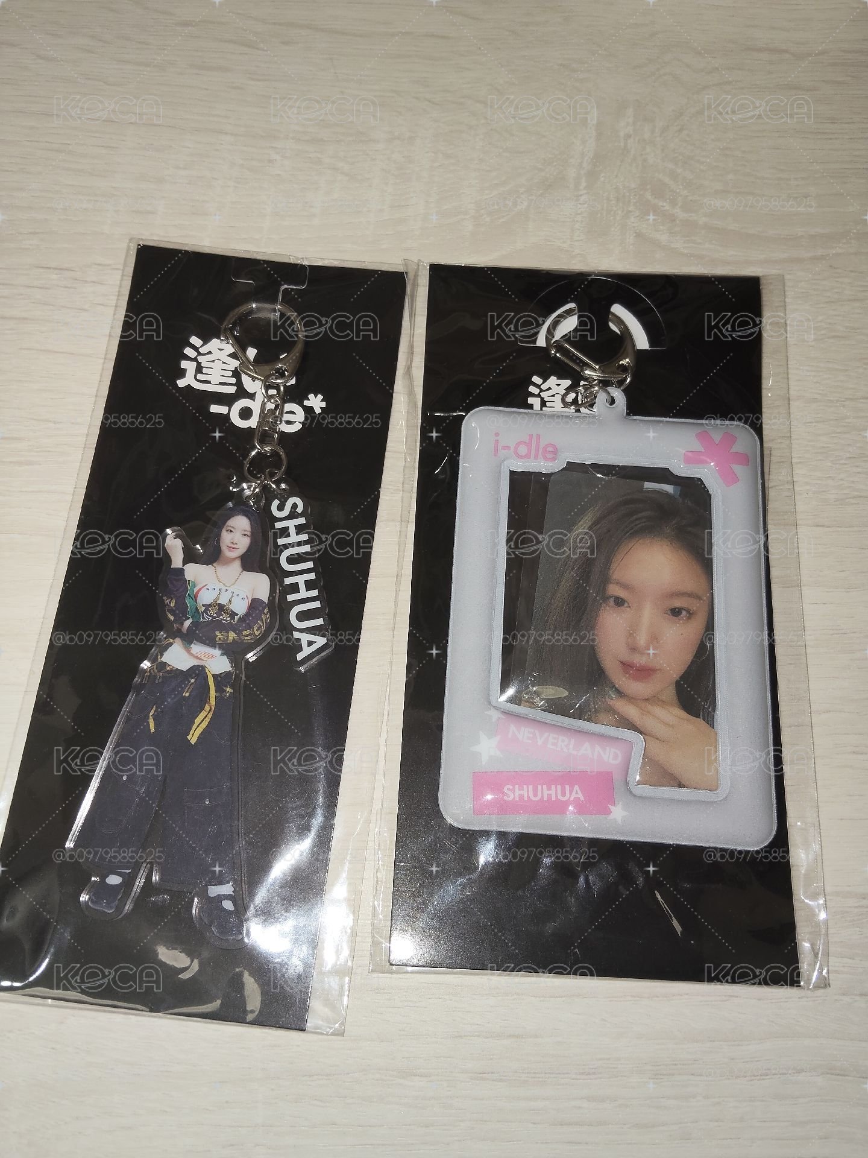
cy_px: 579
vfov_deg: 65.3
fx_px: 903
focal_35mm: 27
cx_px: 434
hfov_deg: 51.4
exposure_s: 1/50
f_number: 1.8
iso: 64
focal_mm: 3.96
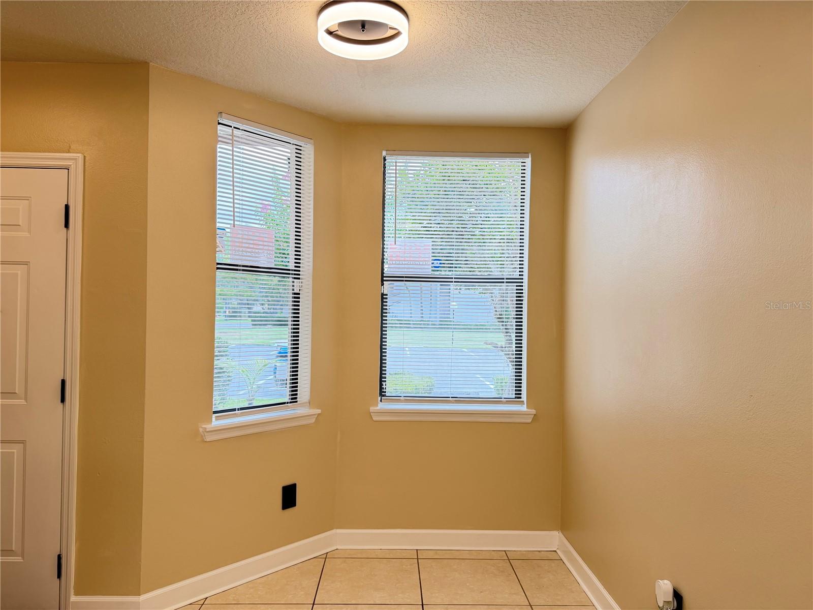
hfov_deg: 71.6
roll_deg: -0.6
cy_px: 305
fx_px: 564
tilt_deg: +0.1
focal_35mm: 24
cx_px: 406
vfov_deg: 56.8
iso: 125
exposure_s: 1/120
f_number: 1.78
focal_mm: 6.76
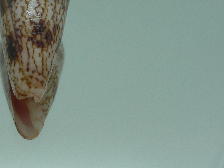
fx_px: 375
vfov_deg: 25.0
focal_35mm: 58
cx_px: 42
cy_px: 45
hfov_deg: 32.3
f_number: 2.8
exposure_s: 1/60
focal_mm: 4.6
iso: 80
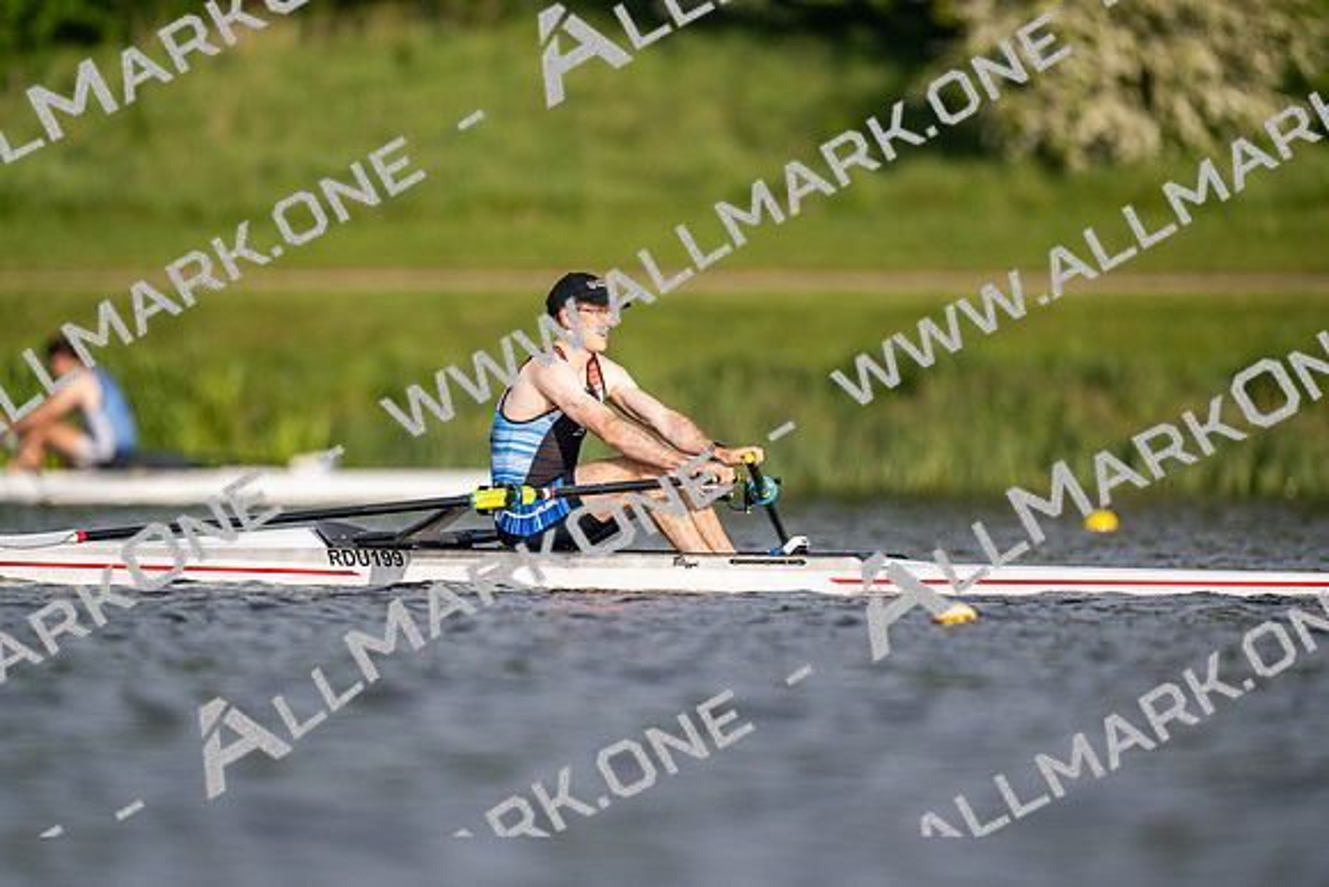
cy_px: 444
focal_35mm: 600
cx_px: 664
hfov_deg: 3.4
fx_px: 22154
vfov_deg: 2.3
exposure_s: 1/2500
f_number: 4
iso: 250
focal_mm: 600
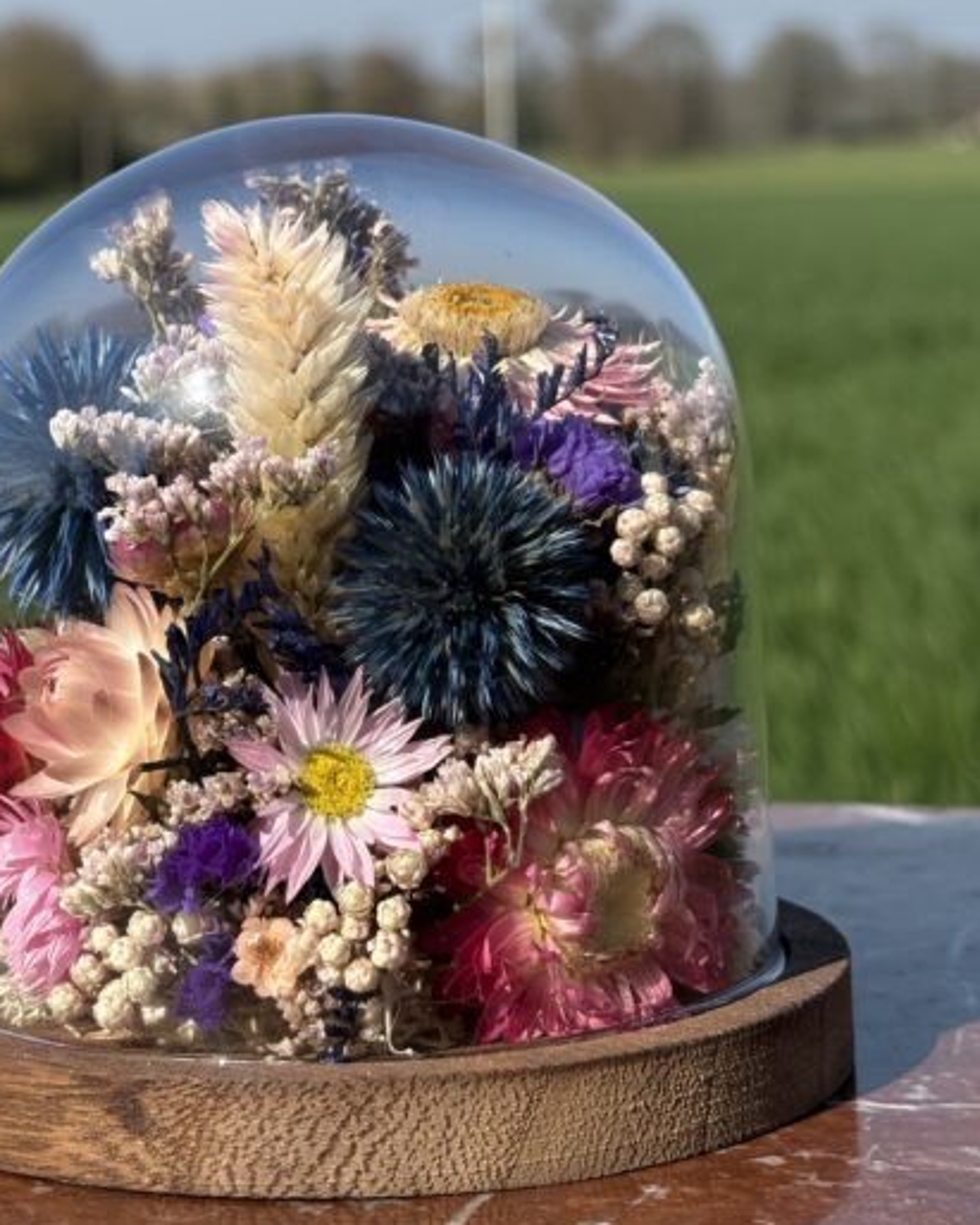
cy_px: 322
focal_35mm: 79
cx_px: 327
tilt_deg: -3.8
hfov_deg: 19.4
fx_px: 2865
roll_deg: +2.0
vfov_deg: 23.9
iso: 32
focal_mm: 5.96
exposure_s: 1/3279
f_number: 1.6
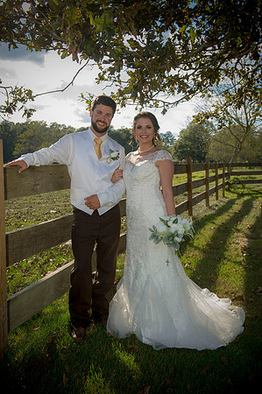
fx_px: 416
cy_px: 197
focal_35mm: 38
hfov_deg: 35.0
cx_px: 131
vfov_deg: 50.7
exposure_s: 1/250
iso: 200
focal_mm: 38
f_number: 6.3
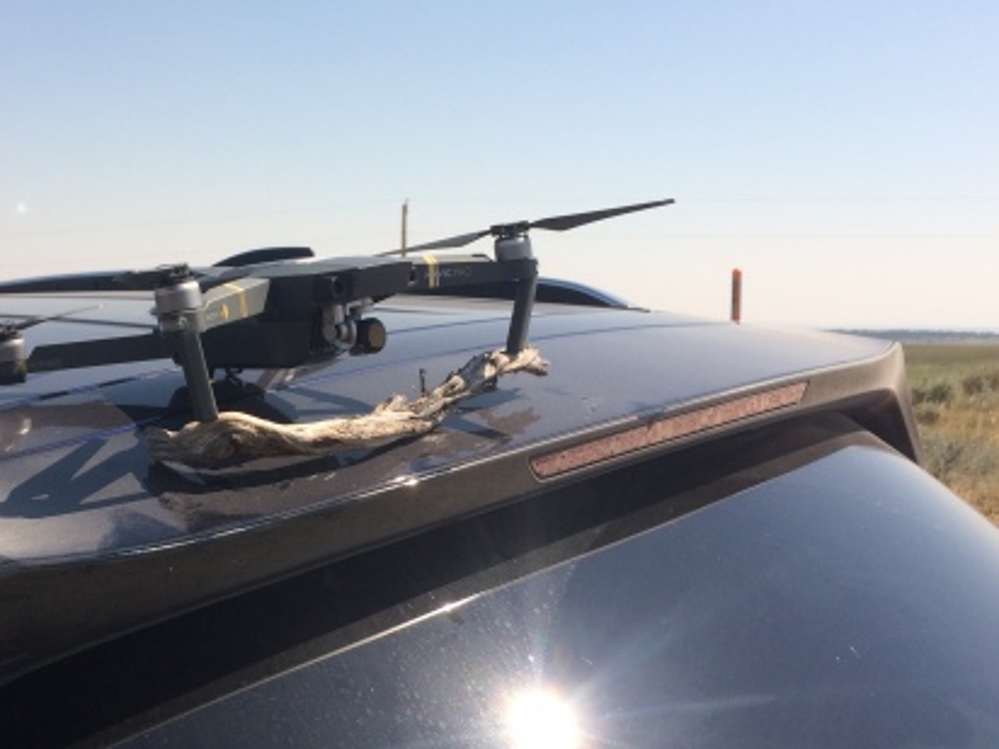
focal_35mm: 45
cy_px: 441
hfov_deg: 41.2
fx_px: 1299
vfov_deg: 32.1
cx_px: 289
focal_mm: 4.15
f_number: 2.2
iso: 32
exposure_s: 1/331
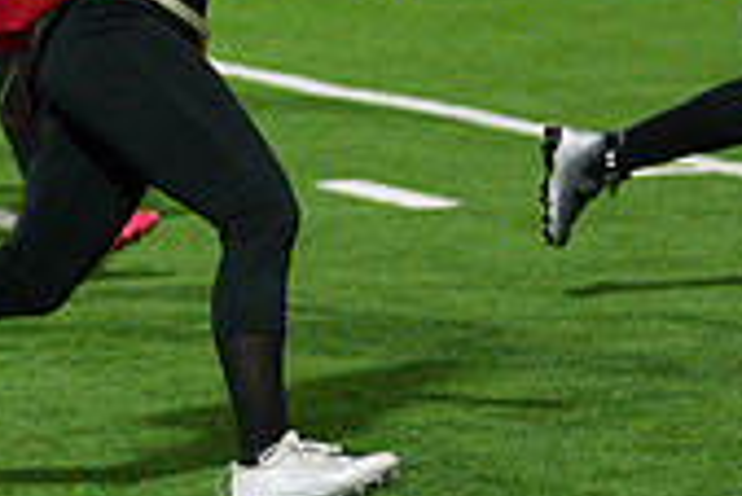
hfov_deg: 5.7
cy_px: -165
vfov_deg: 3.8
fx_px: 7447
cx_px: 149
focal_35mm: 361
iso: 9000
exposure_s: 1/2500
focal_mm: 105
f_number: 2.8
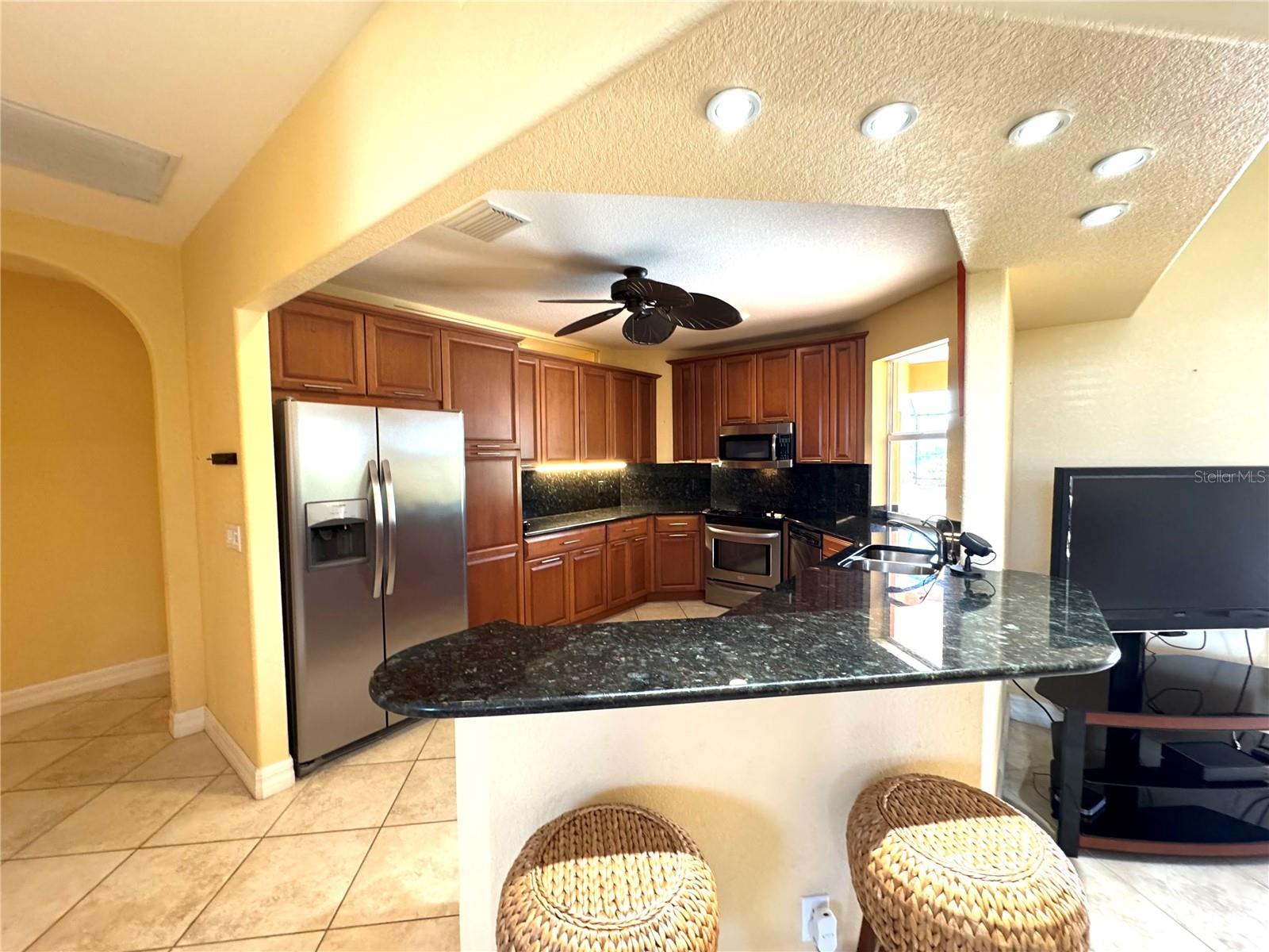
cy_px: 476
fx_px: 513
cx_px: 634
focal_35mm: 14
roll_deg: +0.3
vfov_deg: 85.7
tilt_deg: -1.4
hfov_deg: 102.1
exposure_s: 1/60
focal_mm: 2.22
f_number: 2.2
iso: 320
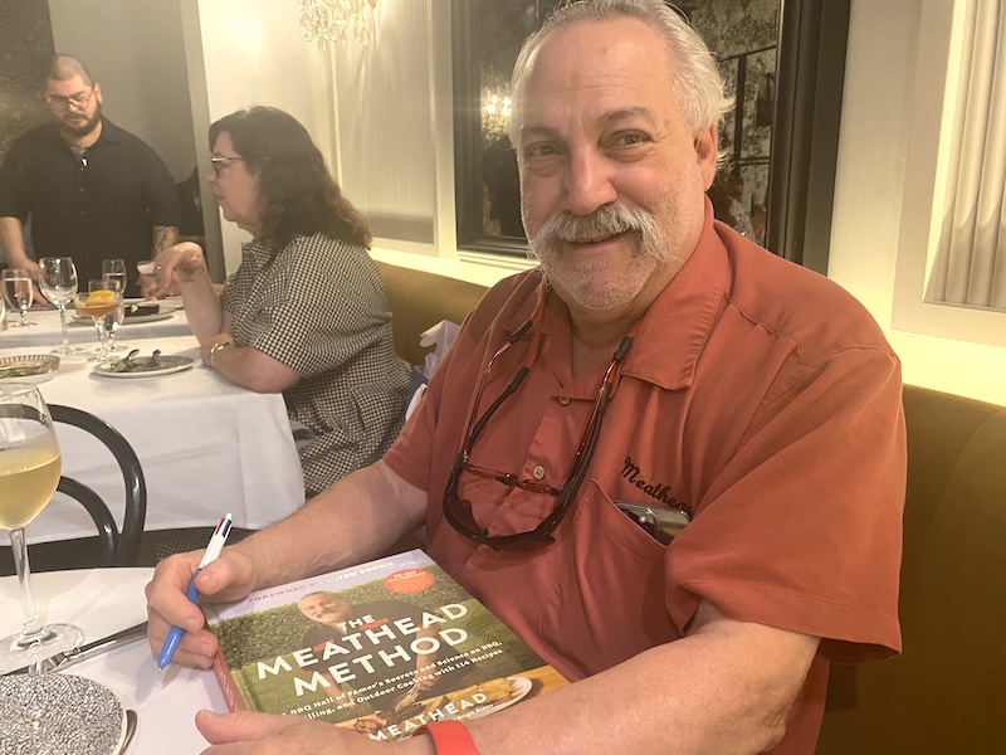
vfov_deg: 53.1
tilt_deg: -13.7
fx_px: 756
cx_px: 503
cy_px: 378
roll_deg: +1.3
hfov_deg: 67.3
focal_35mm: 26
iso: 400
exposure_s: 1/40
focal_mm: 4.25
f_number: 1.8
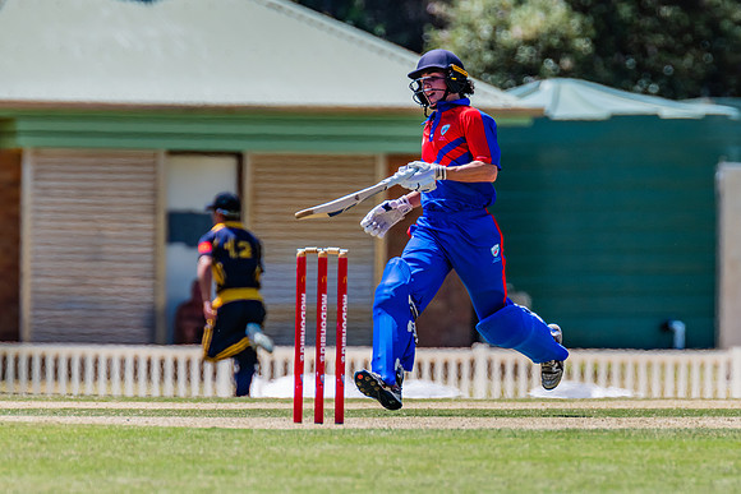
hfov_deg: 2.5
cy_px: 172
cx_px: 449
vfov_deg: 1.6
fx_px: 17284
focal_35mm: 840
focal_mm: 600
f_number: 8
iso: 640
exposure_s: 1/2000
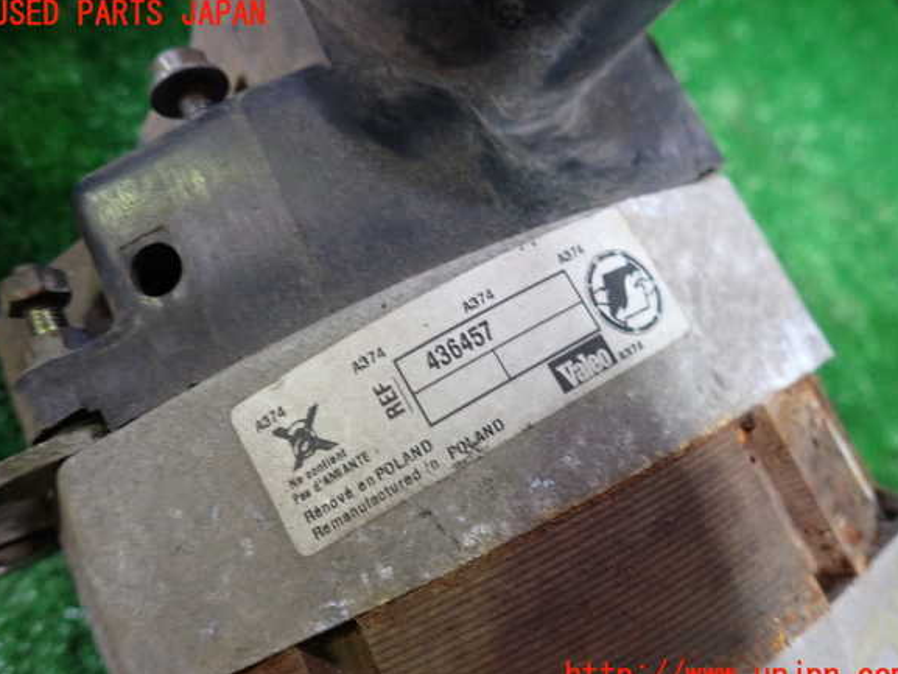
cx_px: 450
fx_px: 675
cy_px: 346
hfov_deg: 67.3
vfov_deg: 53.1
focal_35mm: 26
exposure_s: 1/30
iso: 320
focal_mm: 4.5
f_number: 2
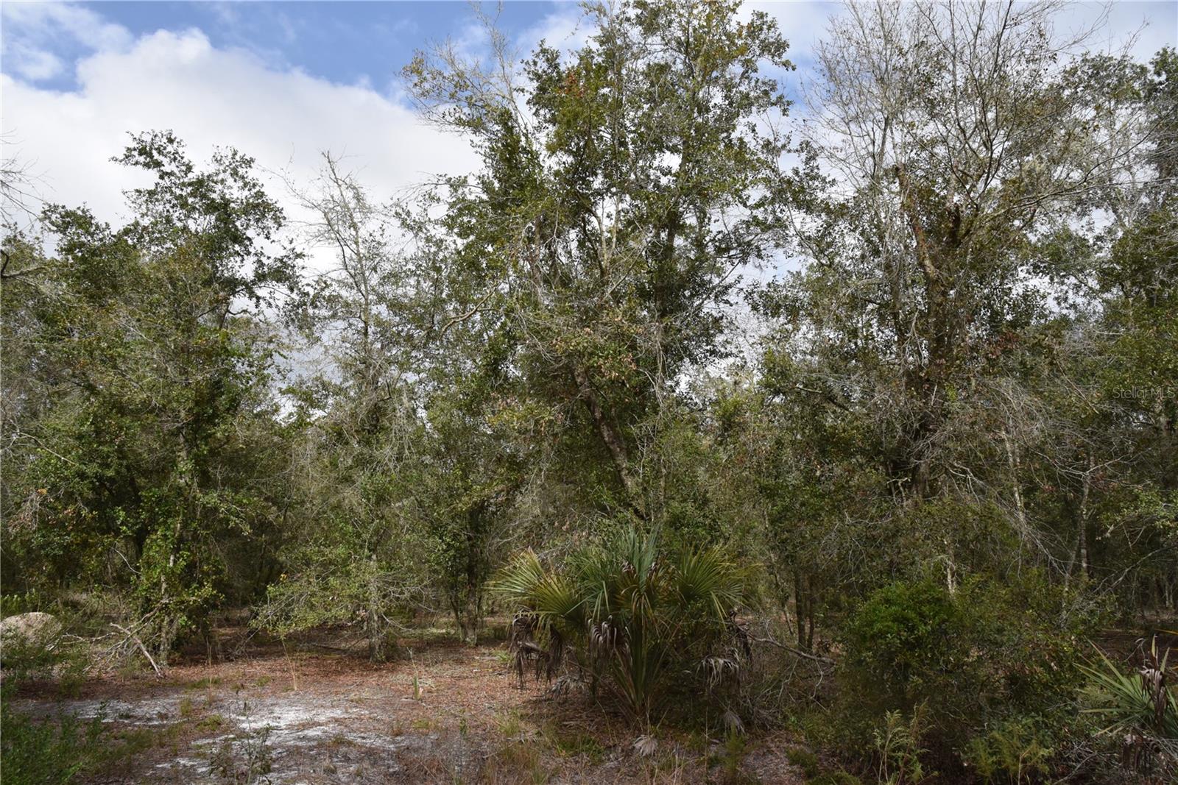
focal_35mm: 24
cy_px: 392
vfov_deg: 53.1
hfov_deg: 73.7
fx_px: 785
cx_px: 589
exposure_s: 1/640
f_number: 13
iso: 1250
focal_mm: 24
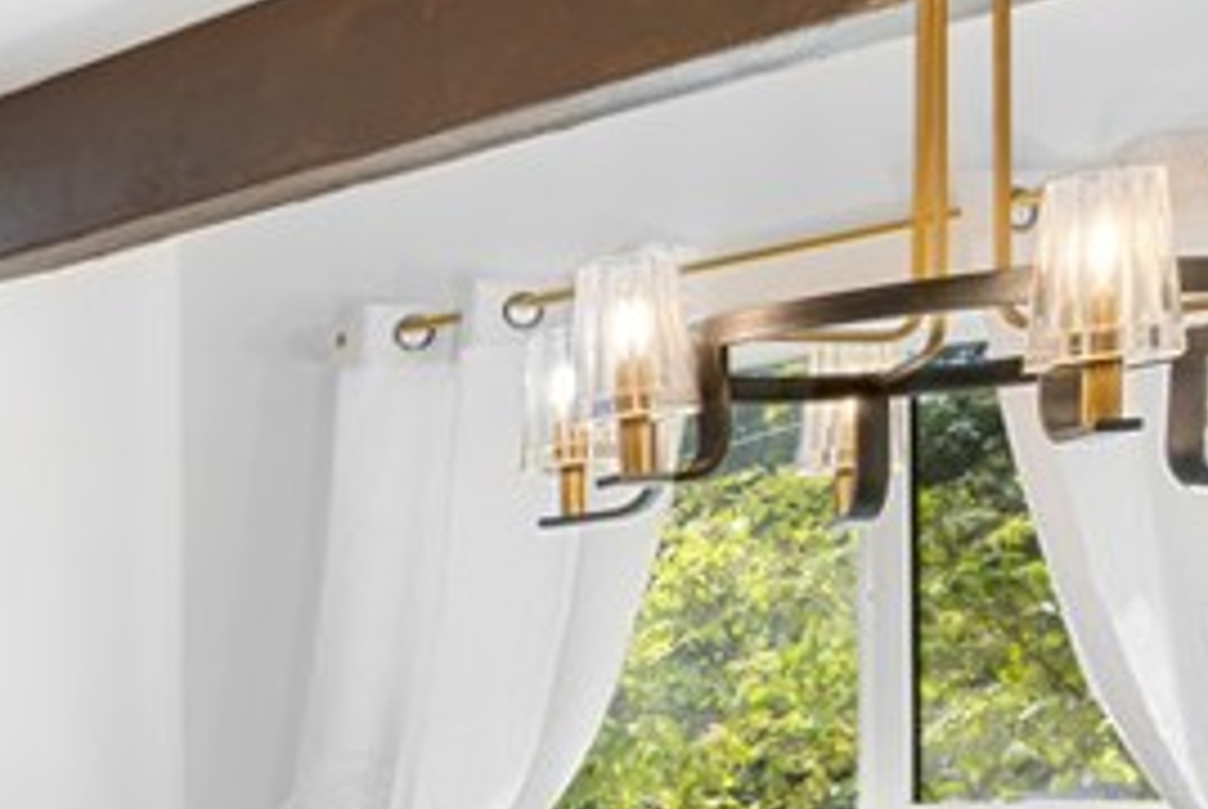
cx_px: -822
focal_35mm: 59
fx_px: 1979
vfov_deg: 22.1
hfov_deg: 23.2
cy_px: 843
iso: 125
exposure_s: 1/2.5
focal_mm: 15.5
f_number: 8
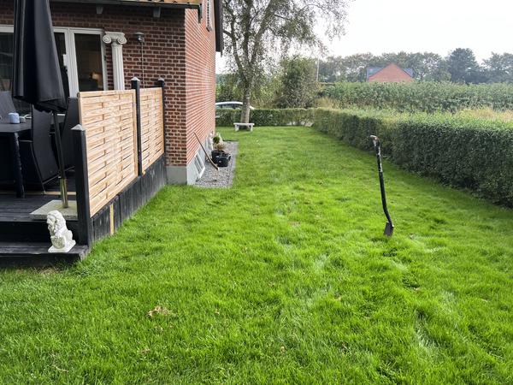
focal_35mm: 26
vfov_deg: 53.1
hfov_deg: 67.3
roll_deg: -2.2
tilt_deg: -15.3
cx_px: 256
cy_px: 192
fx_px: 385
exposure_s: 1/121
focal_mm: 5.7
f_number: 1.5
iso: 40
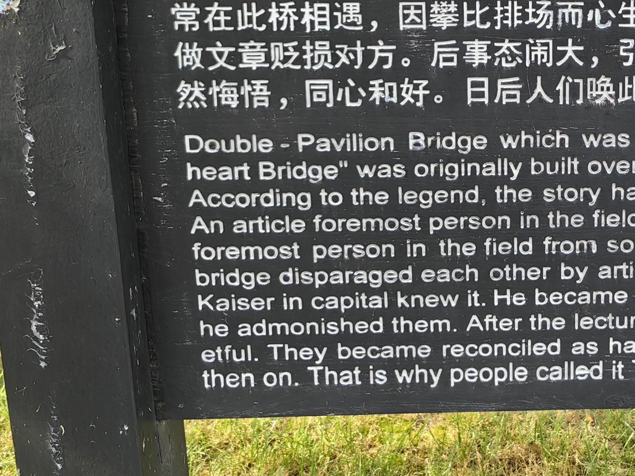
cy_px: 1
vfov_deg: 24.1
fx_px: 1064
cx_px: 577
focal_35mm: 58
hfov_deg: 31.6
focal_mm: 5.75
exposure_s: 1/357
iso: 50
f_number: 2
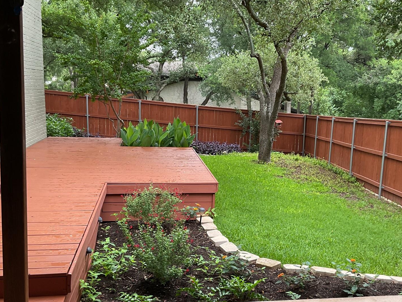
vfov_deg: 34.3
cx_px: 226
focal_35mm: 42
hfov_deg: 44.7
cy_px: 175
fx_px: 488
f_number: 1.8
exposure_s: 1/60
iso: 32
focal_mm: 3
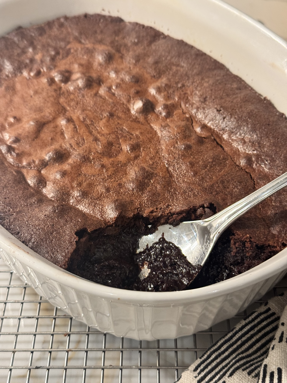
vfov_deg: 39.7
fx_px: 531
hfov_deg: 30.3
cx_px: 144
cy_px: 192
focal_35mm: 48
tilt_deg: -48.7
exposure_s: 1/40
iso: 250
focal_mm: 6.76
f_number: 1.78
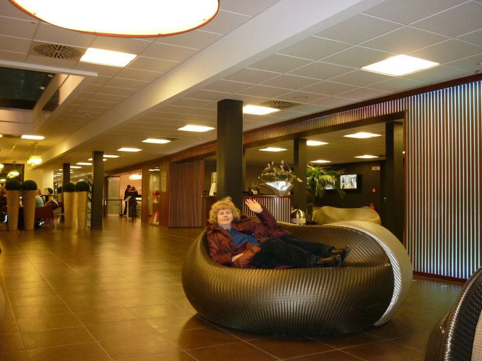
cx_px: 241
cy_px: 180
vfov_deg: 42.9
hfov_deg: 55.4
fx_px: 459
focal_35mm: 33
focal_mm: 5.5
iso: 400
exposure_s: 1/30
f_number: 2.8
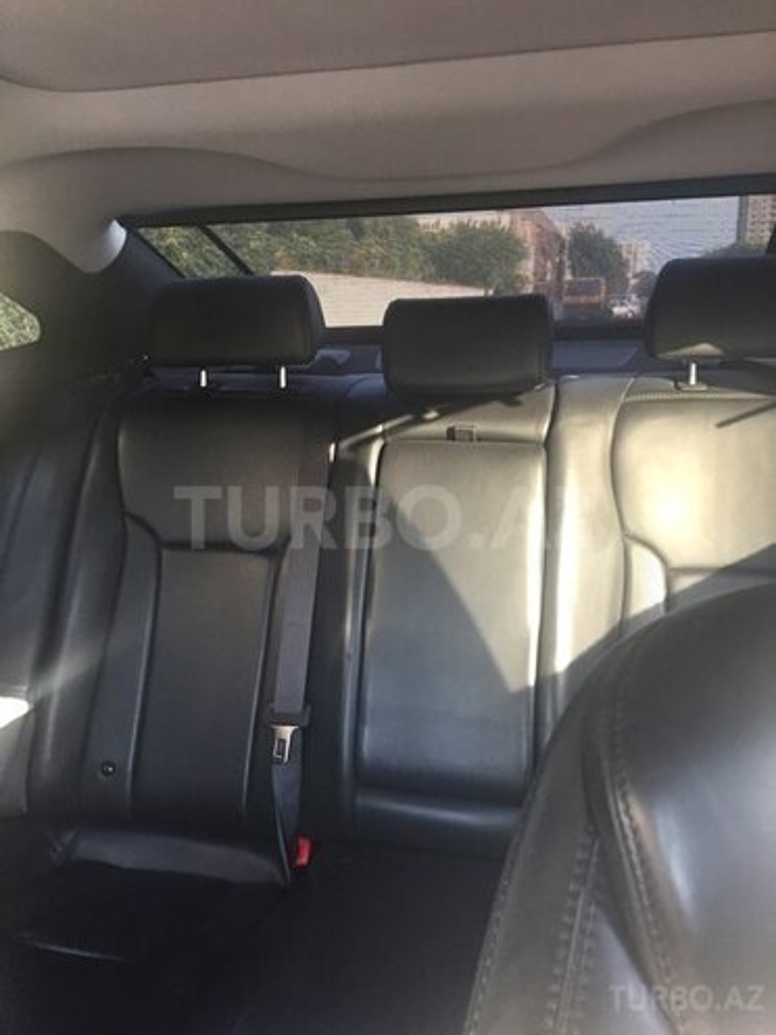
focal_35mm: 29
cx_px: 388
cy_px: 518
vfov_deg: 61.7
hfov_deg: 48.2
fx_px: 867
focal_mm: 4.15
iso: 64
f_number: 2.2
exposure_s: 1/33
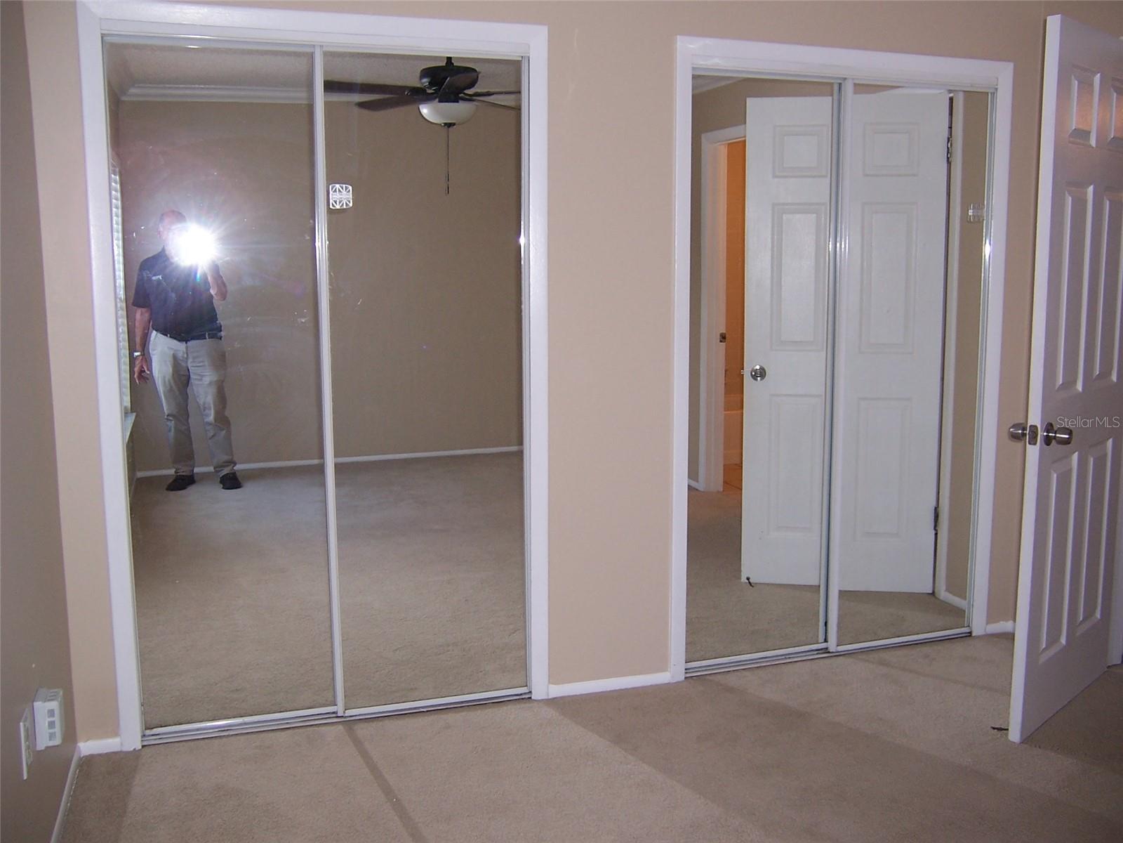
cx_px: 562
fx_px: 1071
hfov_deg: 55.4
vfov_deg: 42.9
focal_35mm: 33
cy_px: 422
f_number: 2.8
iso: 80
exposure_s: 1/60
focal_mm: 5.5
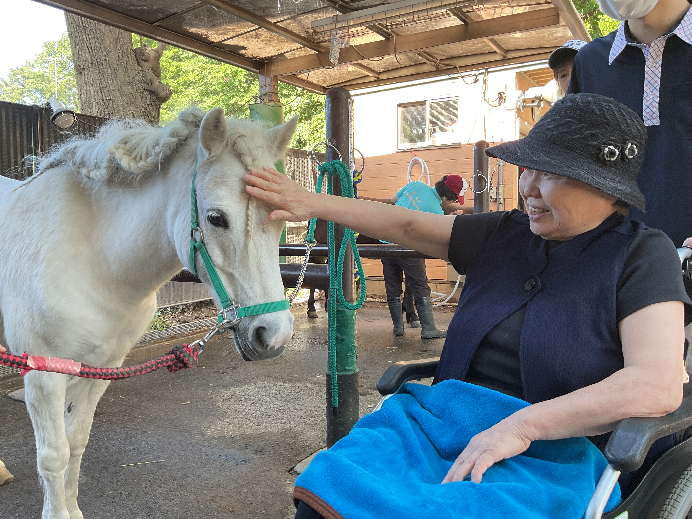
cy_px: 260
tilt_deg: -6.1
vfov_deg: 48.2
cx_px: 346
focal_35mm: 29
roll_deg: +1.0
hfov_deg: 61.7
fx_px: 580
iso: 50
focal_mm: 3
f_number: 1.8
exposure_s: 1/100
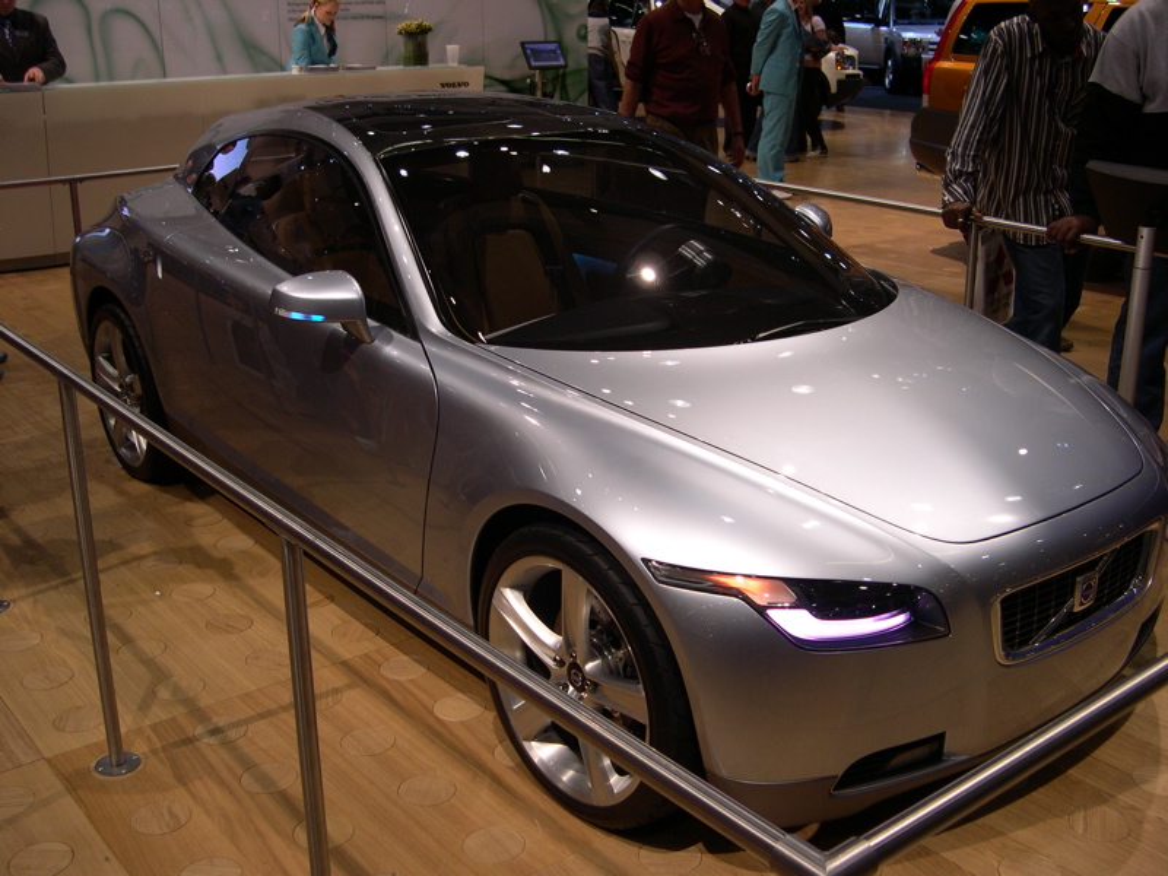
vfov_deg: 37.7
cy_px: 438
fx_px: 1282
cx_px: 584
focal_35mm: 38
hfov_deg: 49.0
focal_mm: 8
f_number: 2.8
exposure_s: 1/90
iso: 100
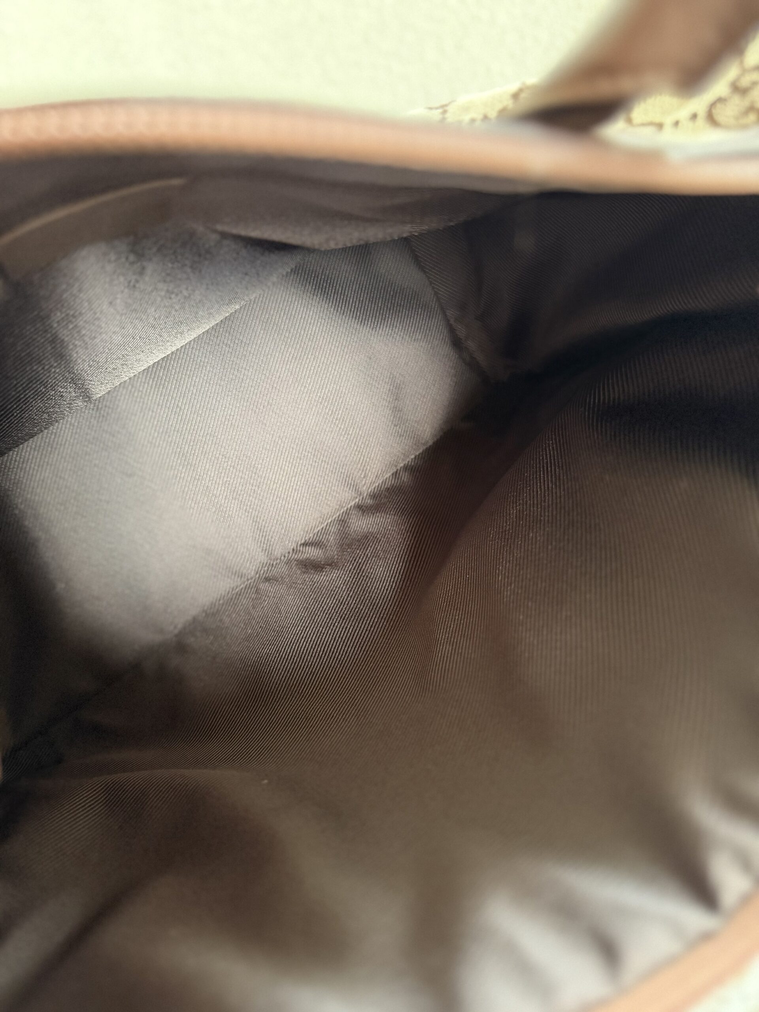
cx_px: 380
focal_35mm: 24
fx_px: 702
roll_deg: +26.7
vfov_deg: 71.6
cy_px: 506
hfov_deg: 56.8
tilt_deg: -36.1
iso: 800
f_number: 1.78
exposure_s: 1/42
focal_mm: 6.76
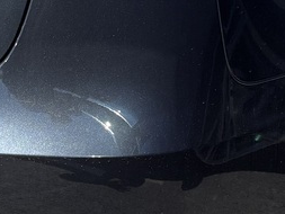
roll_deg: -0.8
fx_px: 1219
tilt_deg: -19.3
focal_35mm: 148
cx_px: 93
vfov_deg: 10.0
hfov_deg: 13.3
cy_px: 12
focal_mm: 5.96
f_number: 1.6
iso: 50
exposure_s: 1/1590
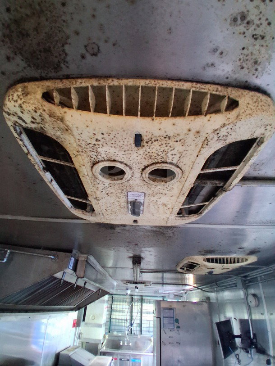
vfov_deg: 91.0
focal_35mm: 17
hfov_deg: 74.7
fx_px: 180
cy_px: 183
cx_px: 138
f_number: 2.2
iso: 500
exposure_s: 1/40
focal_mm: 1.4
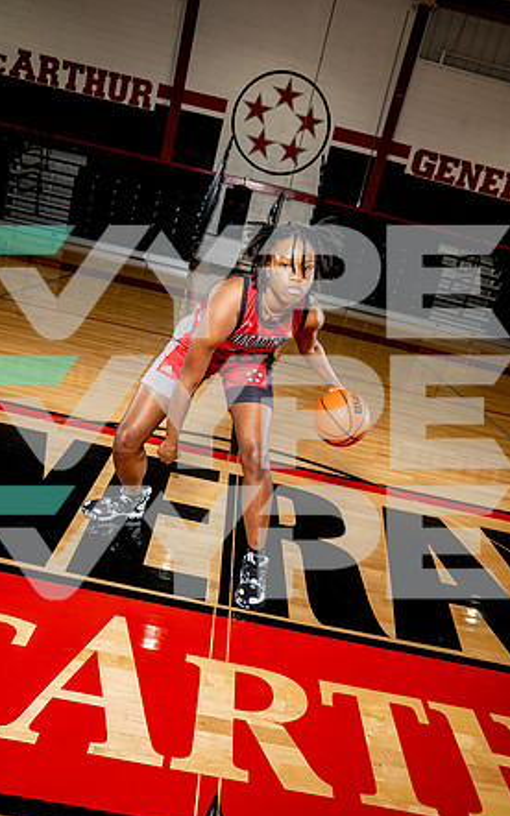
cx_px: 240
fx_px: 601
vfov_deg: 68.4
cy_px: 414
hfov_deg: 46.0
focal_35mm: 27
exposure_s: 1/250
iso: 320
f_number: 6.3
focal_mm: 26
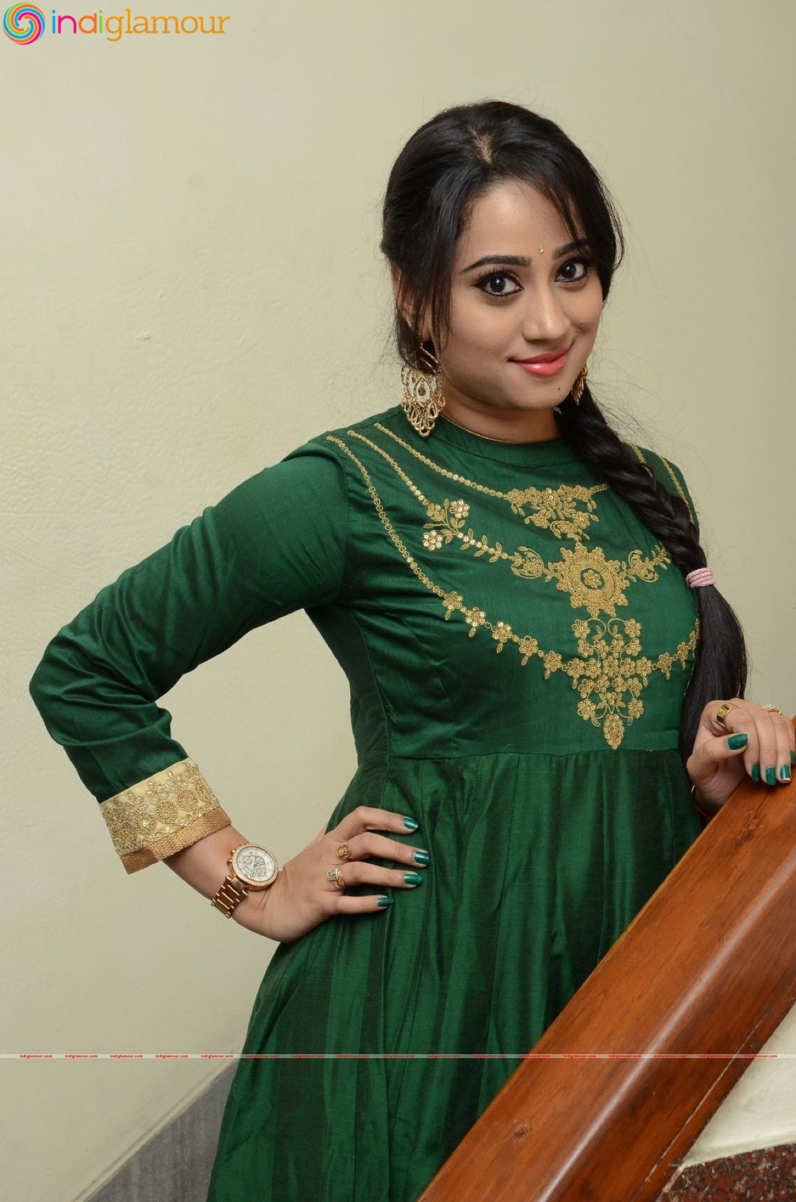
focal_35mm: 68
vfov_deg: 29.9
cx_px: 398
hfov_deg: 20.1
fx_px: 2250
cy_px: 601
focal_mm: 45
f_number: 7.1
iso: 1600
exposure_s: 1/125
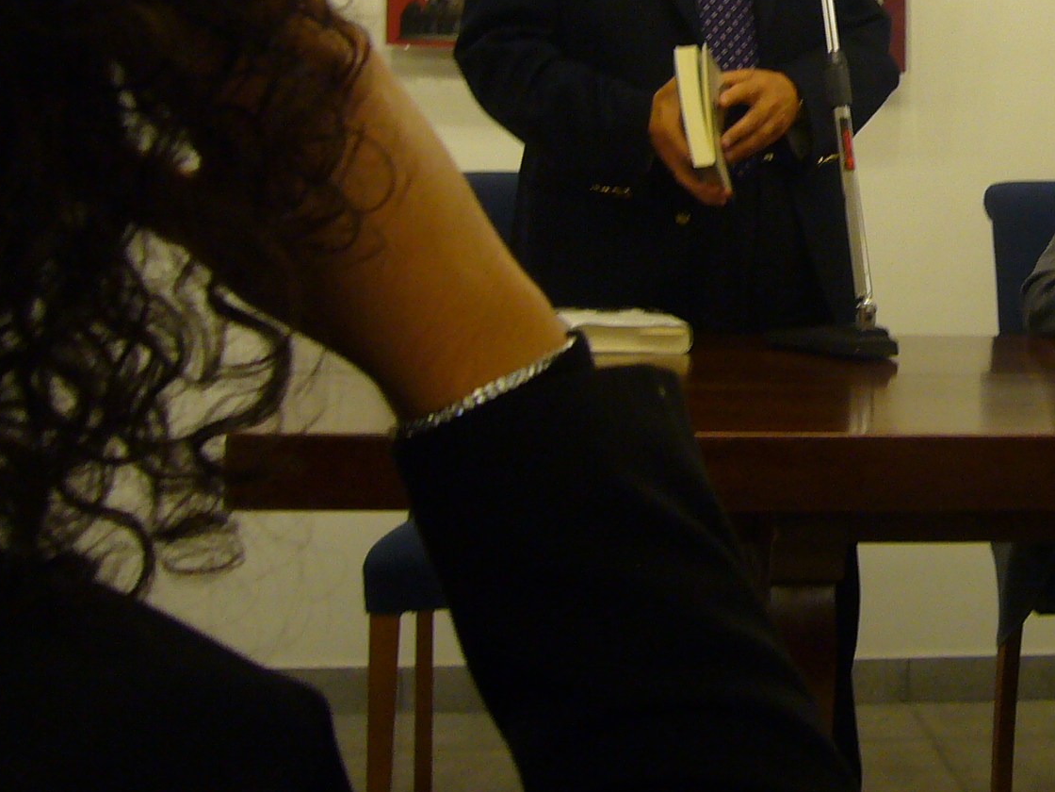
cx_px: 1056
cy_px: 21
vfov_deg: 16.5
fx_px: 2682
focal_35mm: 88
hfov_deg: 21.5
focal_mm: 5.8
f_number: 2.8
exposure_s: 1/20
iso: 100
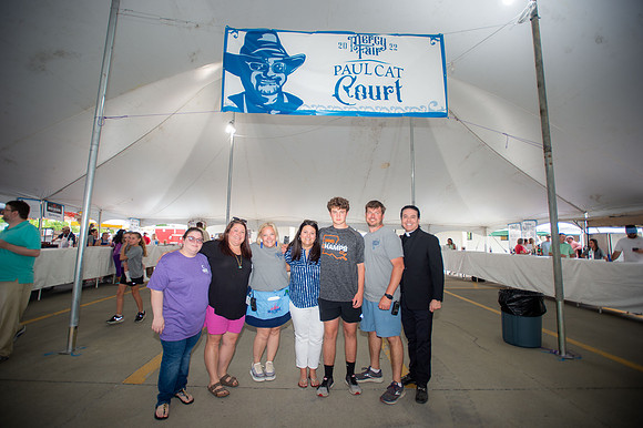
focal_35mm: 17
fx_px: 303
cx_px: 322
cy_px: 214
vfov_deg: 70.4
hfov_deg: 93.3
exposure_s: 1/60
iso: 100
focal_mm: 17
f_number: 2.8
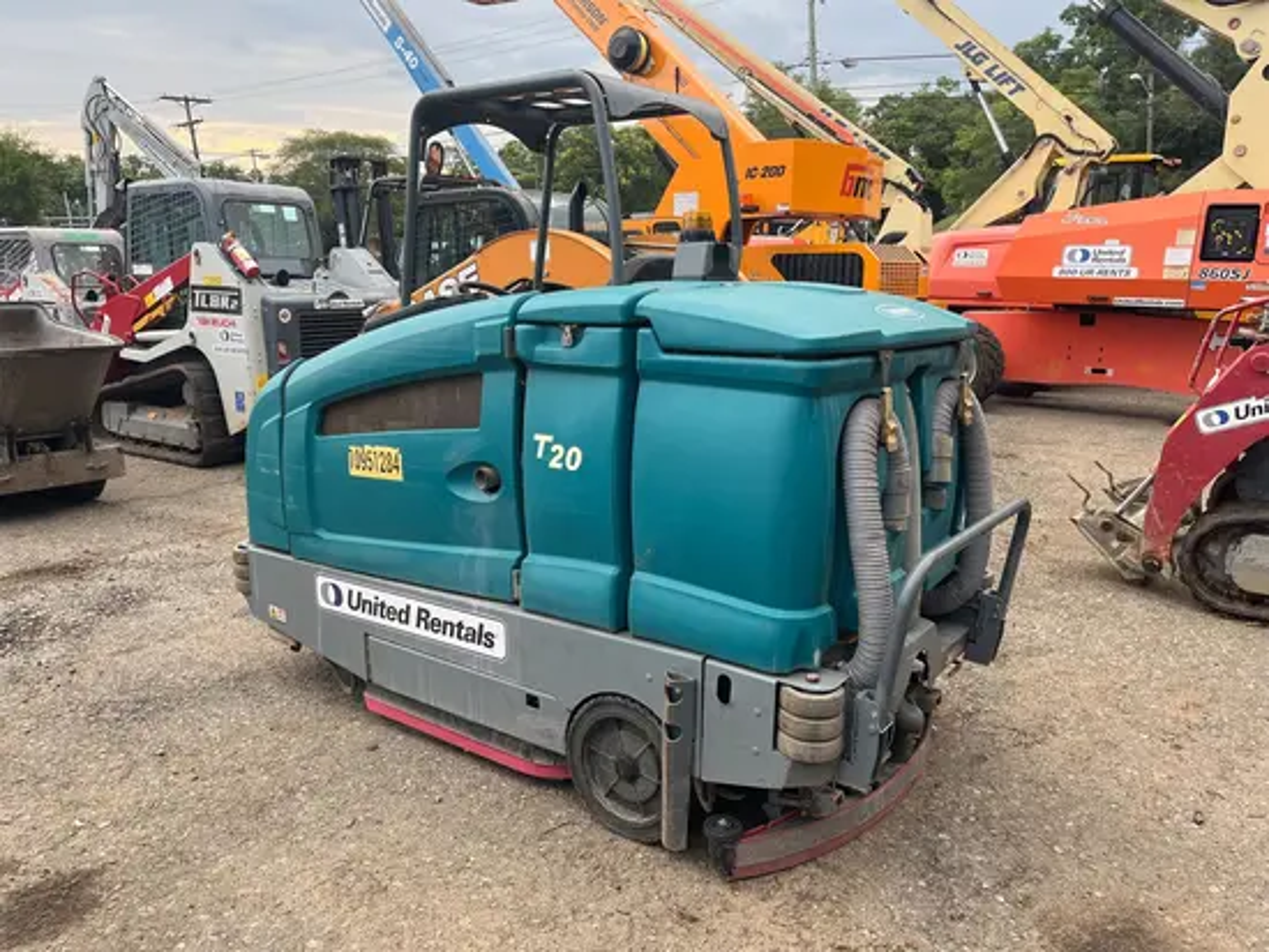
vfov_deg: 53.1
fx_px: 954
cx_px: 634
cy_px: 476
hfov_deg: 67.3
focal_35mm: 26
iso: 50
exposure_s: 1/361
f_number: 1.6
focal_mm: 5.1
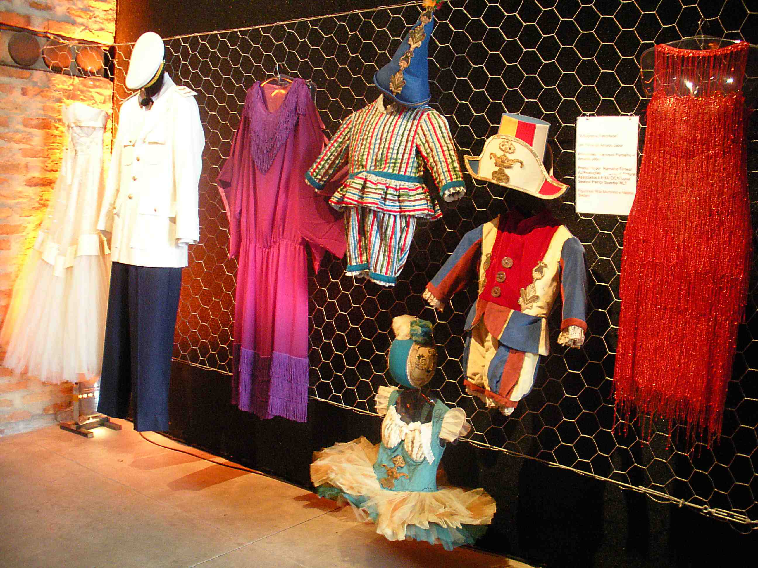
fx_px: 788
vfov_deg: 39.7
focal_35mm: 36
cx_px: 379
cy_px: 284
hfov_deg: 51.4
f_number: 3.5
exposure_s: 1/8.4
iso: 334
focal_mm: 6.3
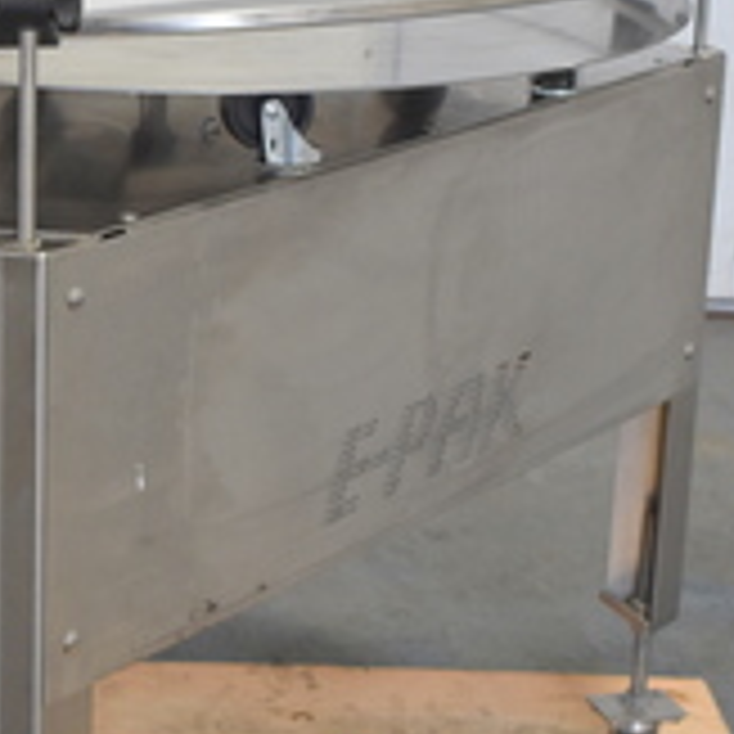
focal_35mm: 105
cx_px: 182
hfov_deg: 16.4
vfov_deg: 16.5
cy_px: 270
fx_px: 2526
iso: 800
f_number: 4
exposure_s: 1/200
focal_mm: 27
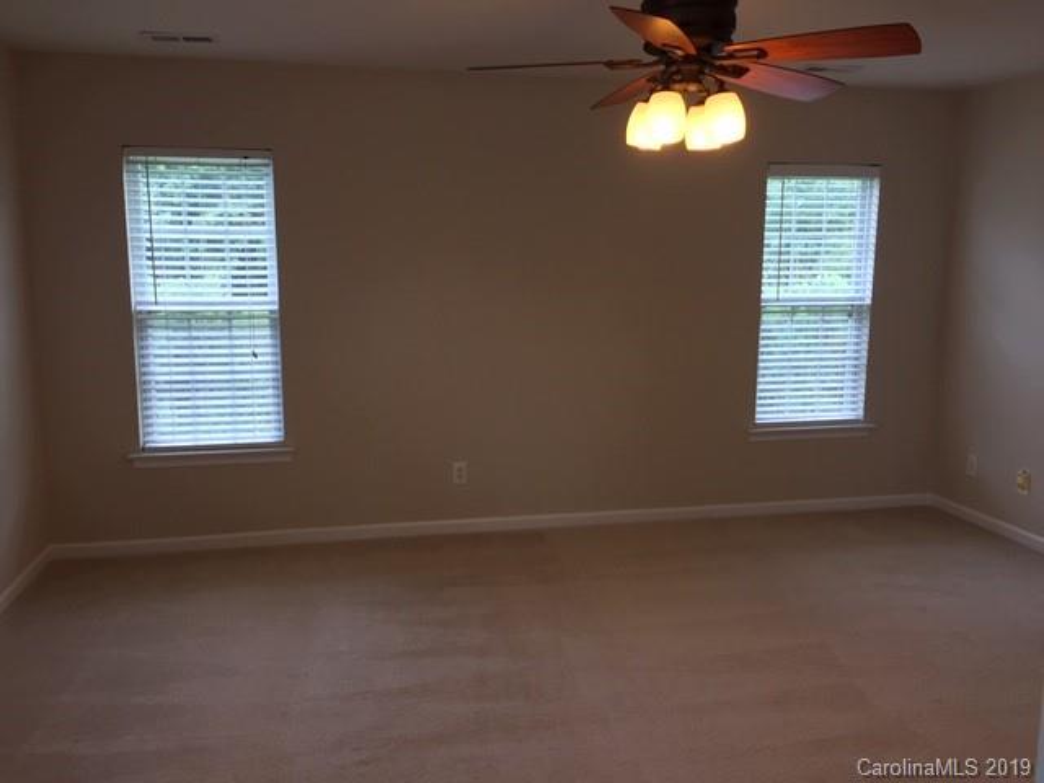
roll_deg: -0.8
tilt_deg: -9.1
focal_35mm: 29
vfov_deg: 48.2
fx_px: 875
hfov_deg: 61.7
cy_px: 392
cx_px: 522
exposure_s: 1/40
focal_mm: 4.15
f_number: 2.2
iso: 32
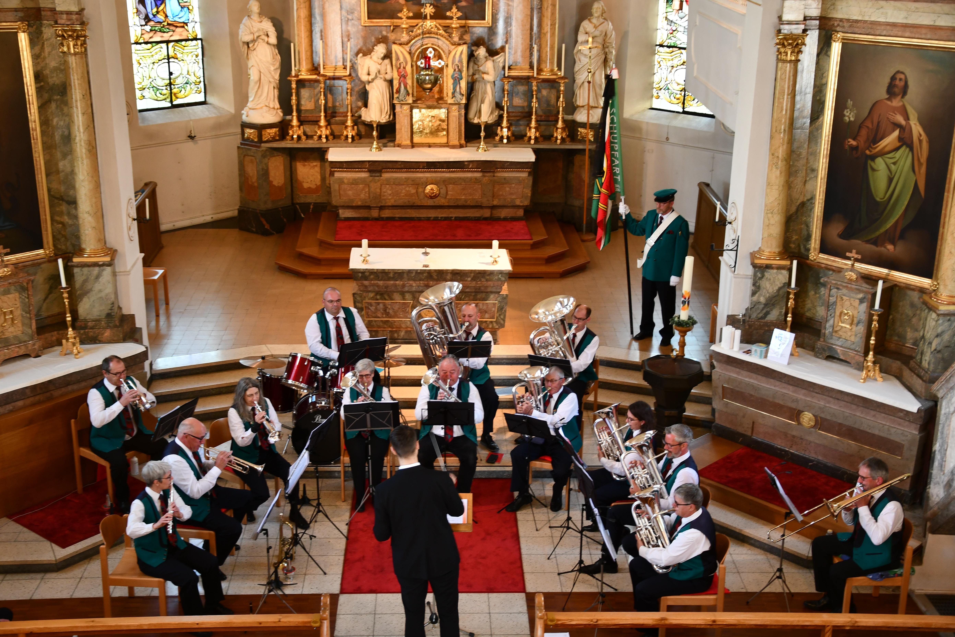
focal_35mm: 48
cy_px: 318
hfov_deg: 41.1
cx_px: 478
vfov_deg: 28.1
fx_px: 1273
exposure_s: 1/30
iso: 560
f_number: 4.2
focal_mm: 32
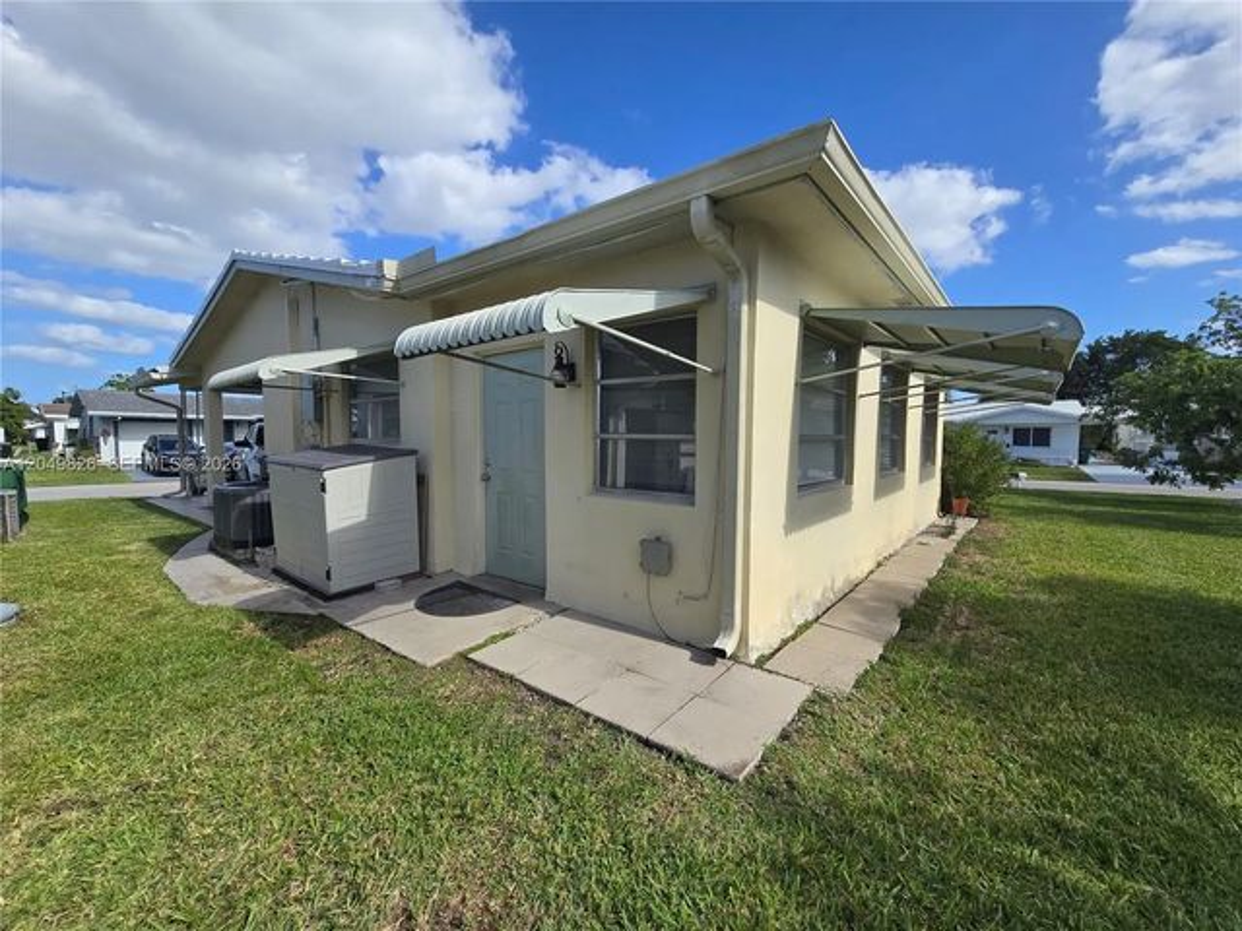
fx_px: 466
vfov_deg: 89.9
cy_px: 466
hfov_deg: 106.2
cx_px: 621
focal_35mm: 13
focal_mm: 2.2
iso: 50
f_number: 2.2
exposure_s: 1/2614
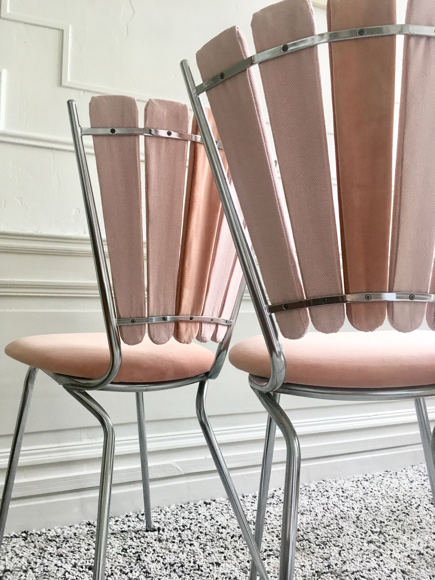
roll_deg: -0.6
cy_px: 290
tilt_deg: +3.9
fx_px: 486
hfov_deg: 48.2
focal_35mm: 29
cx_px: 218
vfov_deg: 61.7
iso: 125
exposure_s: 1/33
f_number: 2.2
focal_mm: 4.15
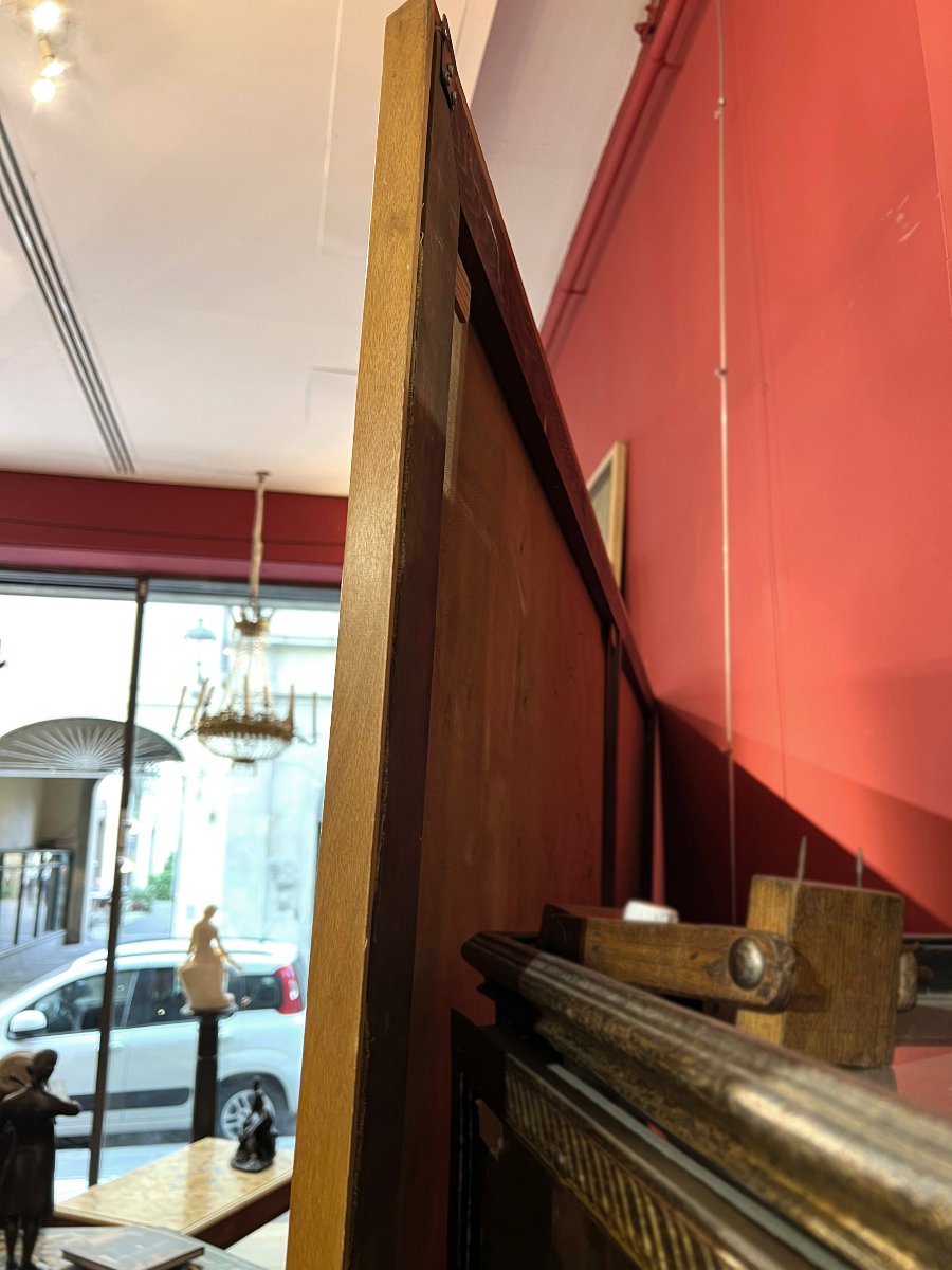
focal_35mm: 26
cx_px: 476
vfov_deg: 67.3
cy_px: 635
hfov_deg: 53.1
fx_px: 953
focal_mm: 5.7
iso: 80
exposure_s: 1/50
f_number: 1.5
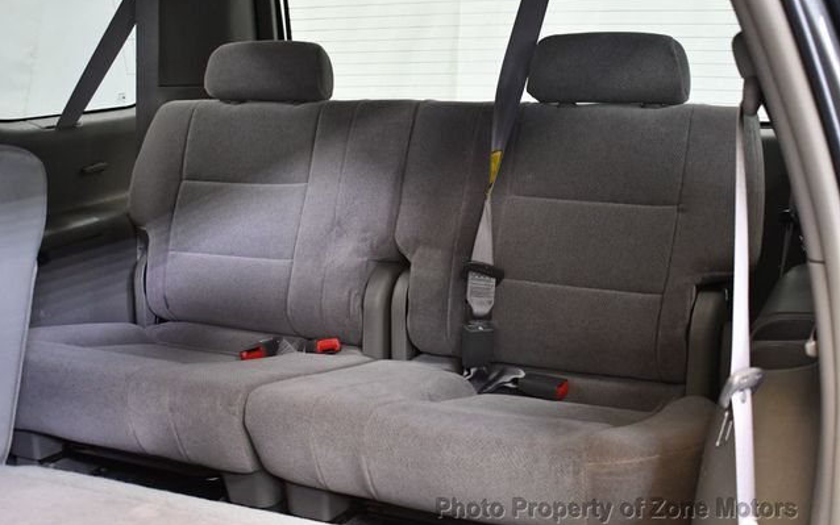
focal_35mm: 46
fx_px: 1053
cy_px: 253
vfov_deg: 28.0
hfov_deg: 43.5
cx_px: 420
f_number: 4.2
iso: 4500
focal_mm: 30
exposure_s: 1/60
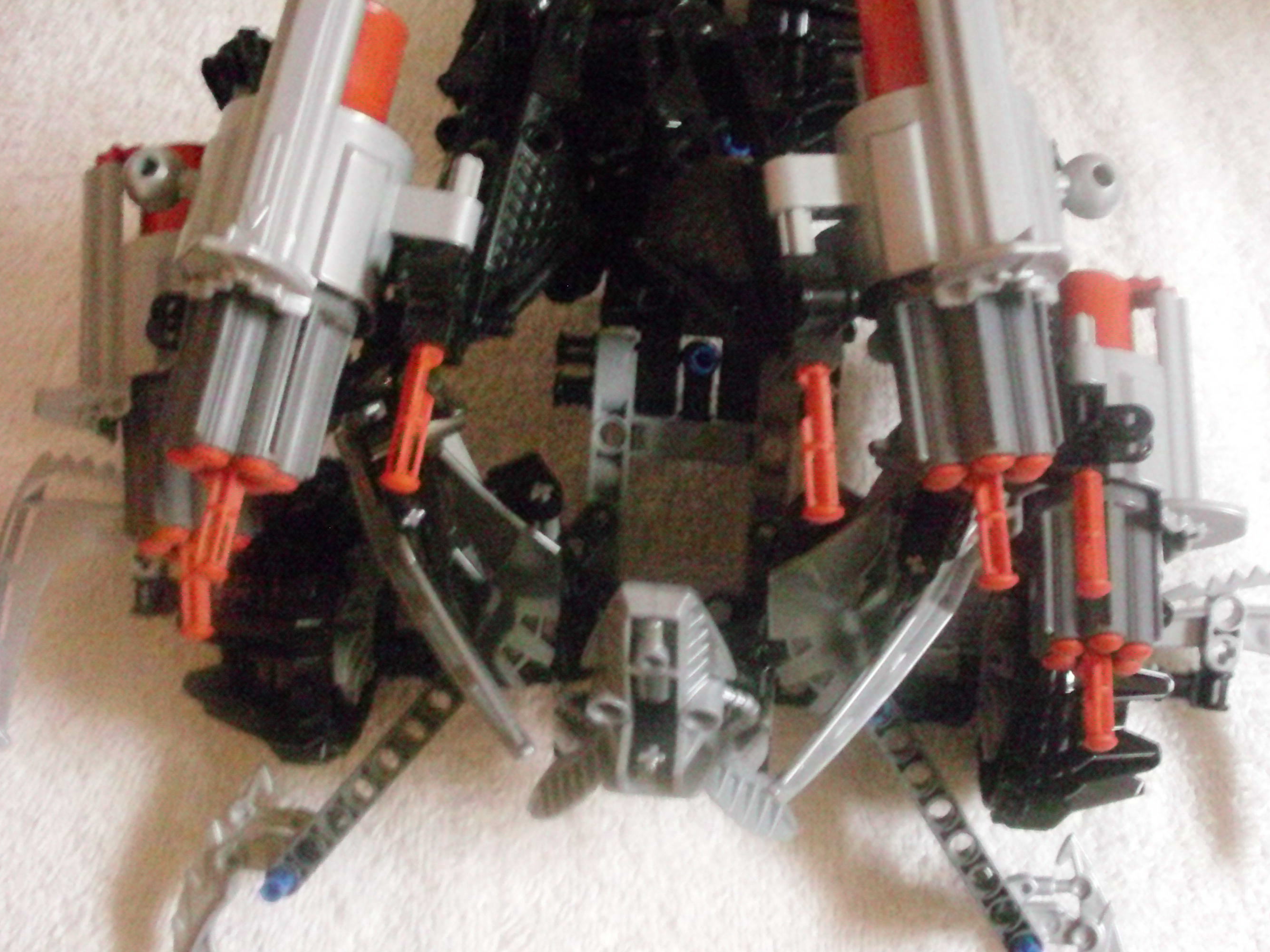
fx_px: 1871
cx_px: 704
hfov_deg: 37.4
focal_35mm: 51
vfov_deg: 28.6
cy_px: 443
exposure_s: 1/11
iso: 1600
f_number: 3.1
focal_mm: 6.3
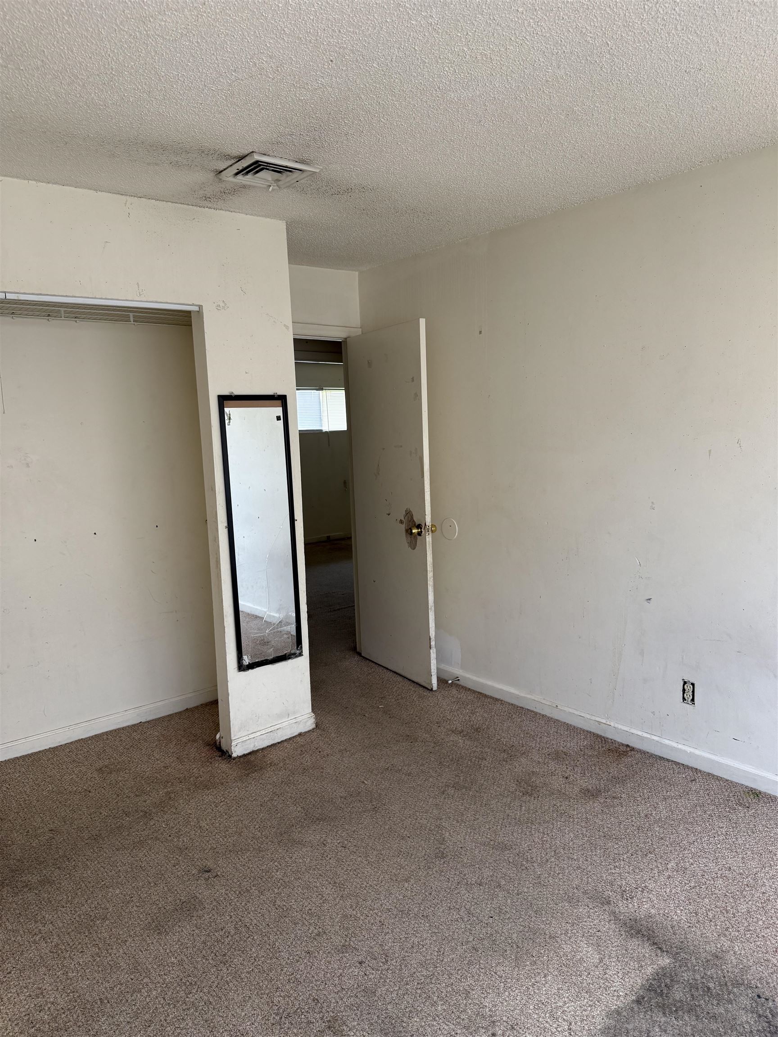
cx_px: 389
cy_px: 518
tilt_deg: -6.4
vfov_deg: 71.6
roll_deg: +1.3
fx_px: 719
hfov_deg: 56.8
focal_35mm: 24
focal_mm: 6.76
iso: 160
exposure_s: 1/200
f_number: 1.78
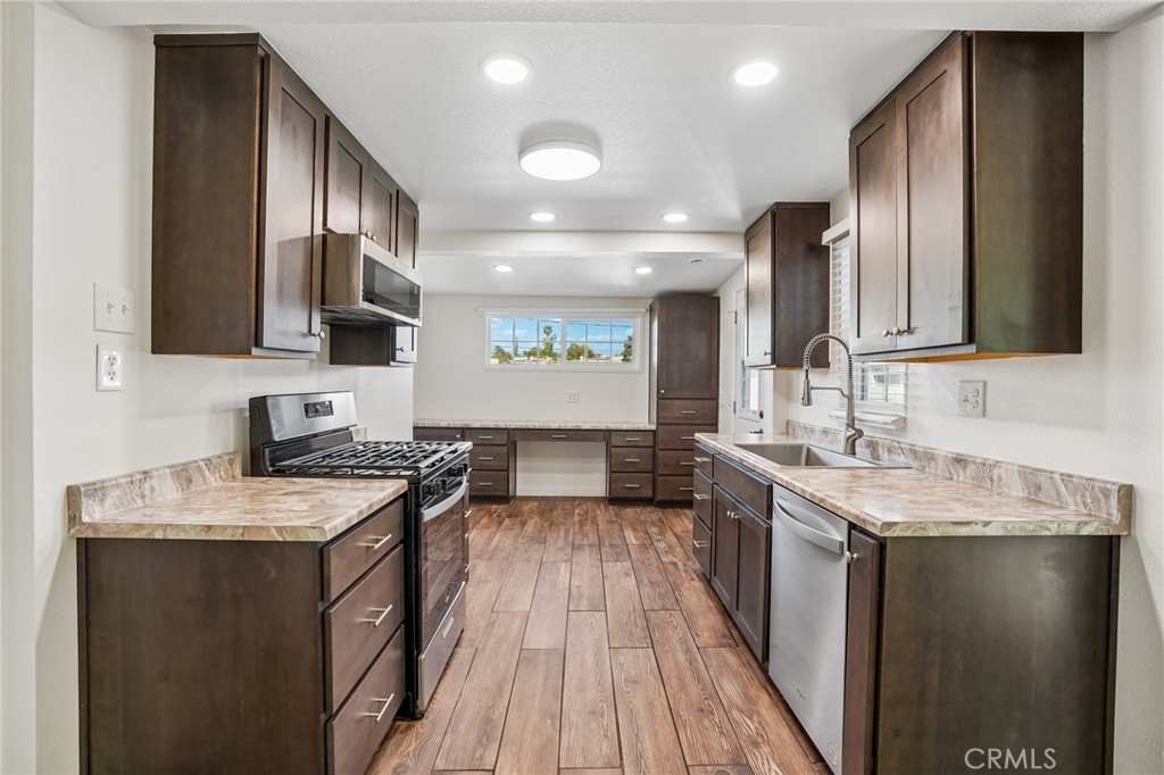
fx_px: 517
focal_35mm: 16
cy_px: 388
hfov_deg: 96.8
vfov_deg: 73.7
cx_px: 582
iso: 400
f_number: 8
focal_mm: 16
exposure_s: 1/15
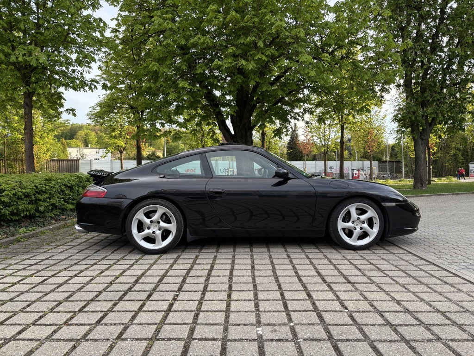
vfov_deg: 53.1
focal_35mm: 26
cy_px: 178
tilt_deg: -0.4
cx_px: 237
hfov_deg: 67.3
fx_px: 356
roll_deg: +1.8
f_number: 1.6
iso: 40
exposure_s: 1/216
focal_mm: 5.96
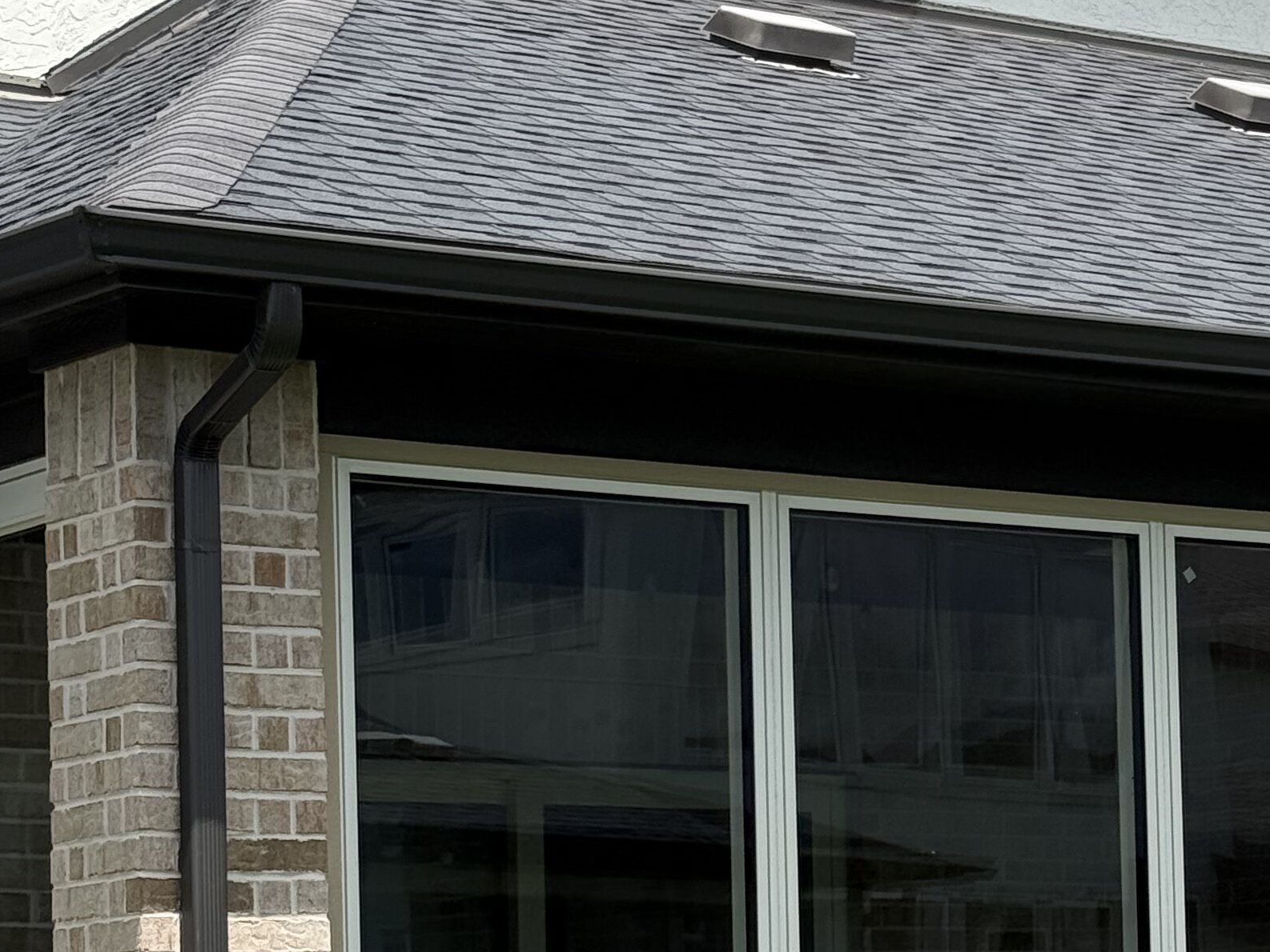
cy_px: 882
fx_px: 4477
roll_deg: +0.8
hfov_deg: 16.1
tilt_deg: +2.2
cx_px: 986
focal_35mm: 122
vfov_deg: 12.1
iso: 100
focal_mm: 6.76
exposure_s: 1/5208
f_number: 1.78
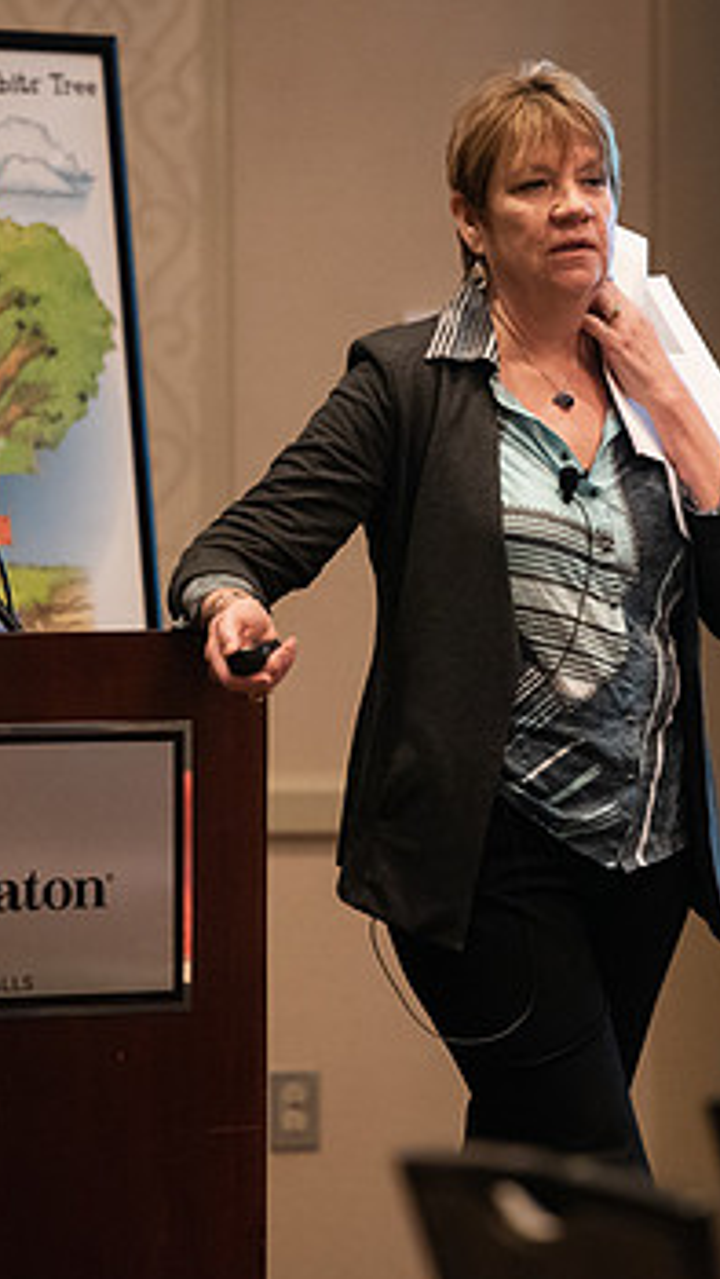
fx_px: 10008
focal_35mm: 295
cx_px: 603
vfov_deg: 7.3
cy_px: 608
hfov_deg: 4.1
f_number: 2.8
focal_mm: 170
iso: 5000
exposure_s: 1/200
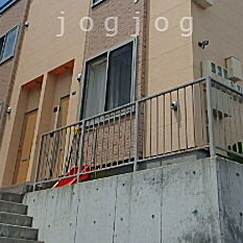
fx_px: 405
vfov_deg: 31.8
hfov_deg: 33.4
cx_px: 127
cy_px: 24
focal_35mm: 51
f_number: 6
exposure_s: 1/1000
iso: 125
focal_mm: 3.7
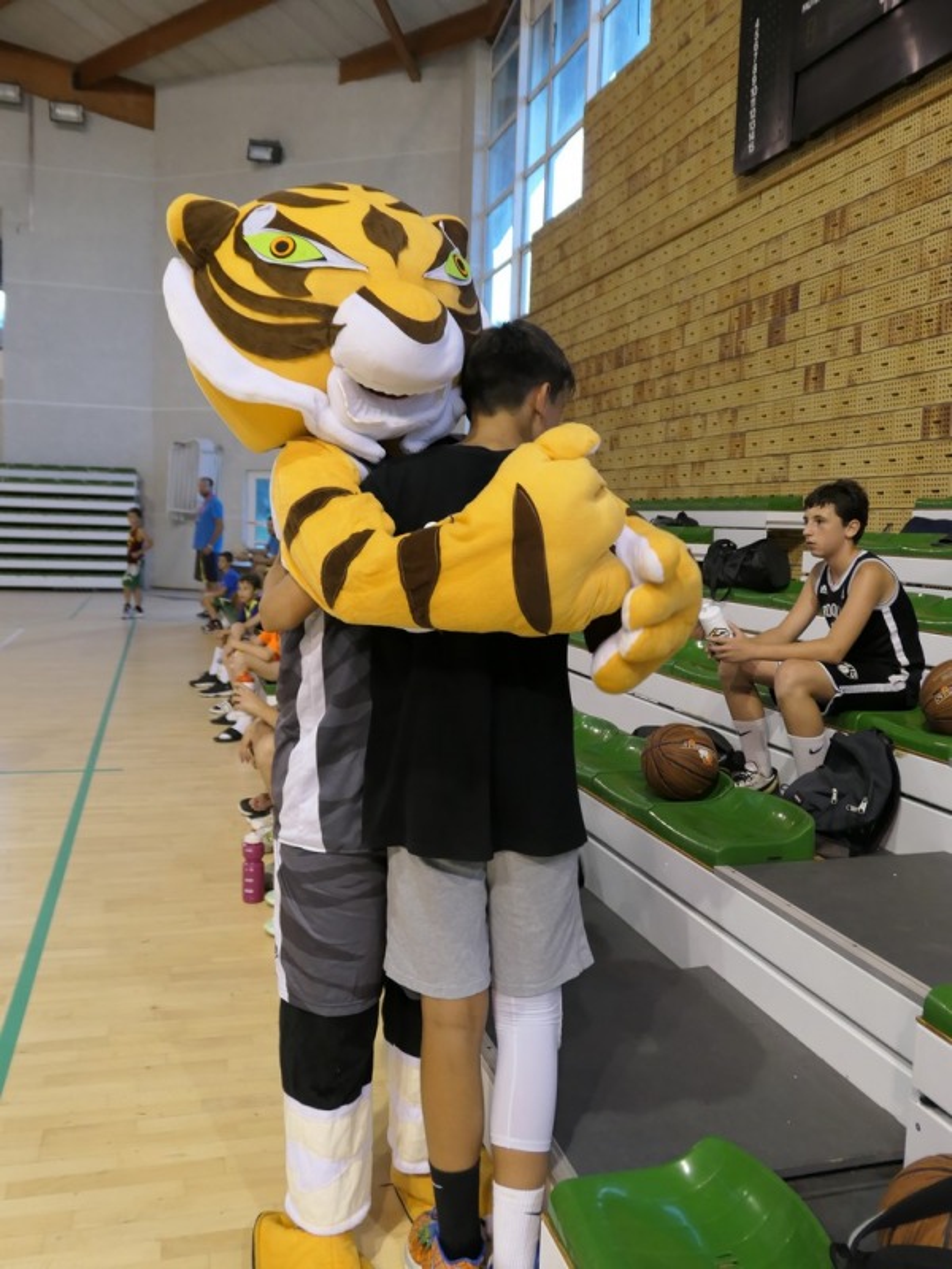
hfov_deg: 48.2
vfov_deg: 61.7
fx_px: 1063
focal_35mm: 29
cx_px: 476
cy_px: 634
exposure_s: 1/250
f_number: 2.2
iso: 640
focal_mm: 9.9
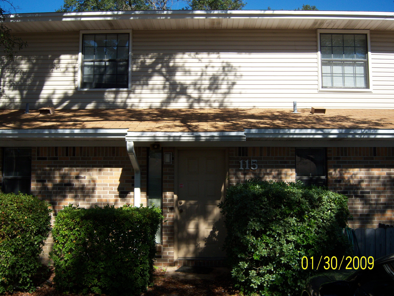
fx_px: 410
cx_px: 197
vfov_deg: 39.7
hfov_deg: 51.4
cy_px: 148
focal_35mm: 36
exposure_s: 1/500
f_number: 4.8
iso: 80
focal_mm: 7.5
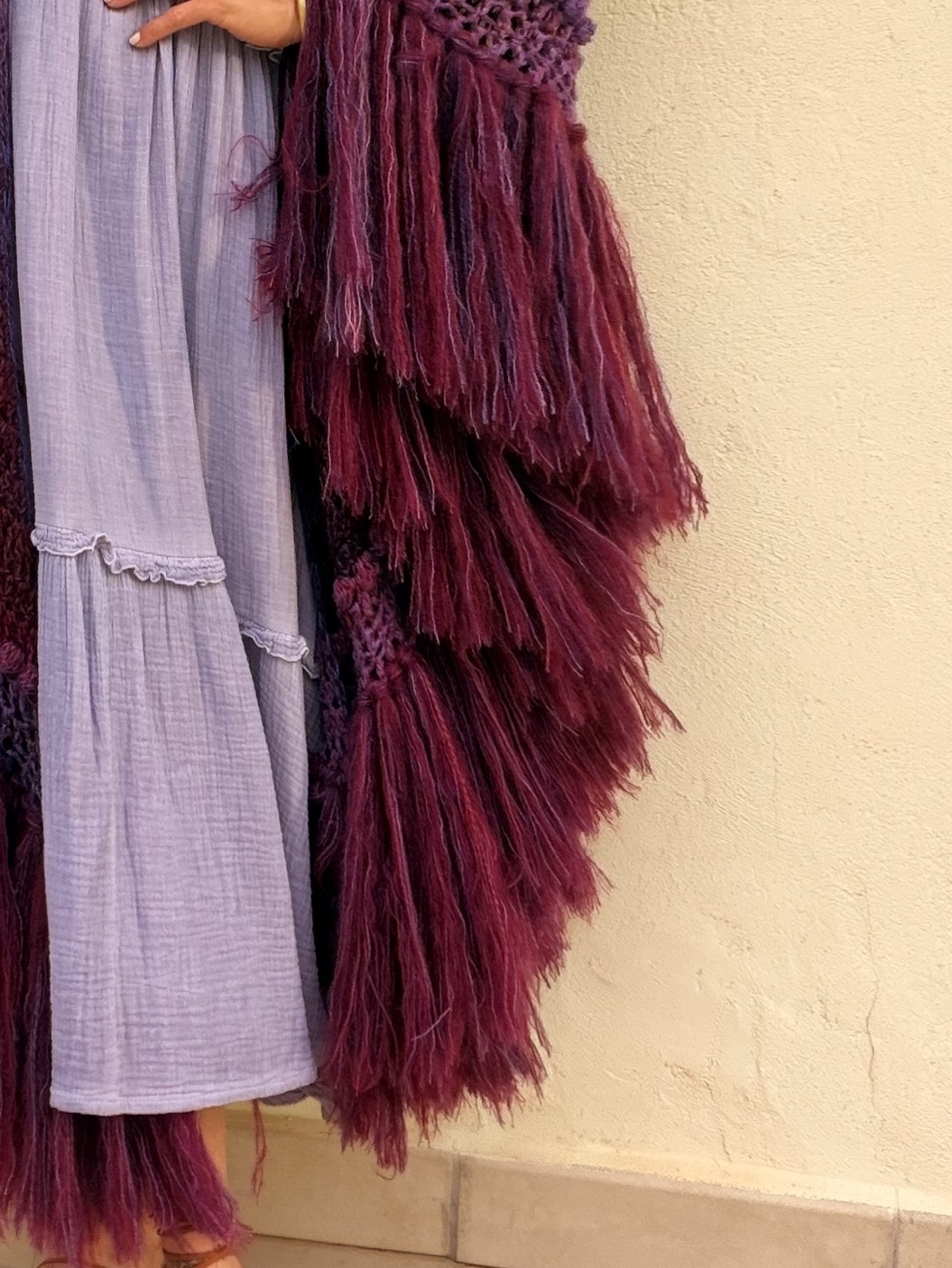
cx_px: 165
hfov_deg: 22.6
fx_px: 2346
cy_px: 318
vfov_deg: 29.8
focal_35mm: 64
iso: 25
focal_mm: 2.71
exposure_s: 1/694
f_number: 1.9
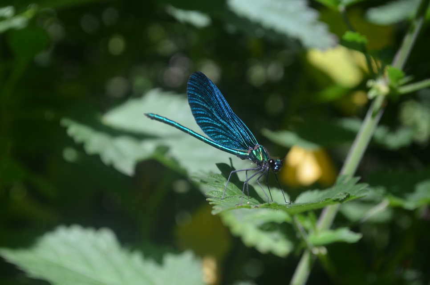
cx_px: 215
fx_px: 983
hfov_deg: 24.7
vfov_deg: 16.5
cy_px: 142
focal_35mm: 82
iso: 100
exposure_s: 1/100
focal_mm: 55
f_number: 8
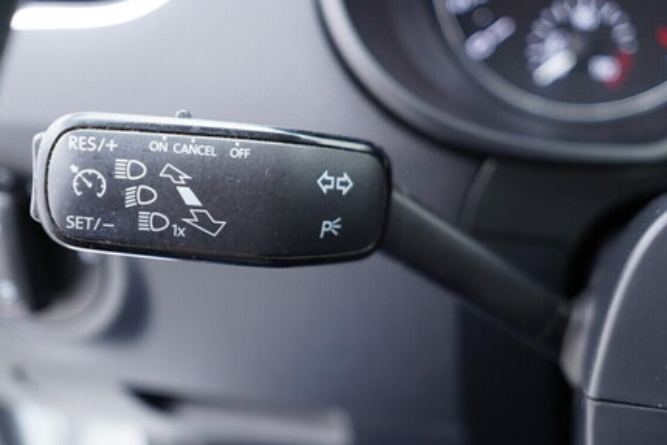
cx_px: 372
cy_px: 277
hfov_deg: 42.7
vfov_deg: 29.2
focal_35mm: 46
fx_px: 853
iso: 500
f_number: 2.8
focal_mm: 24
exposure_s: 1/40
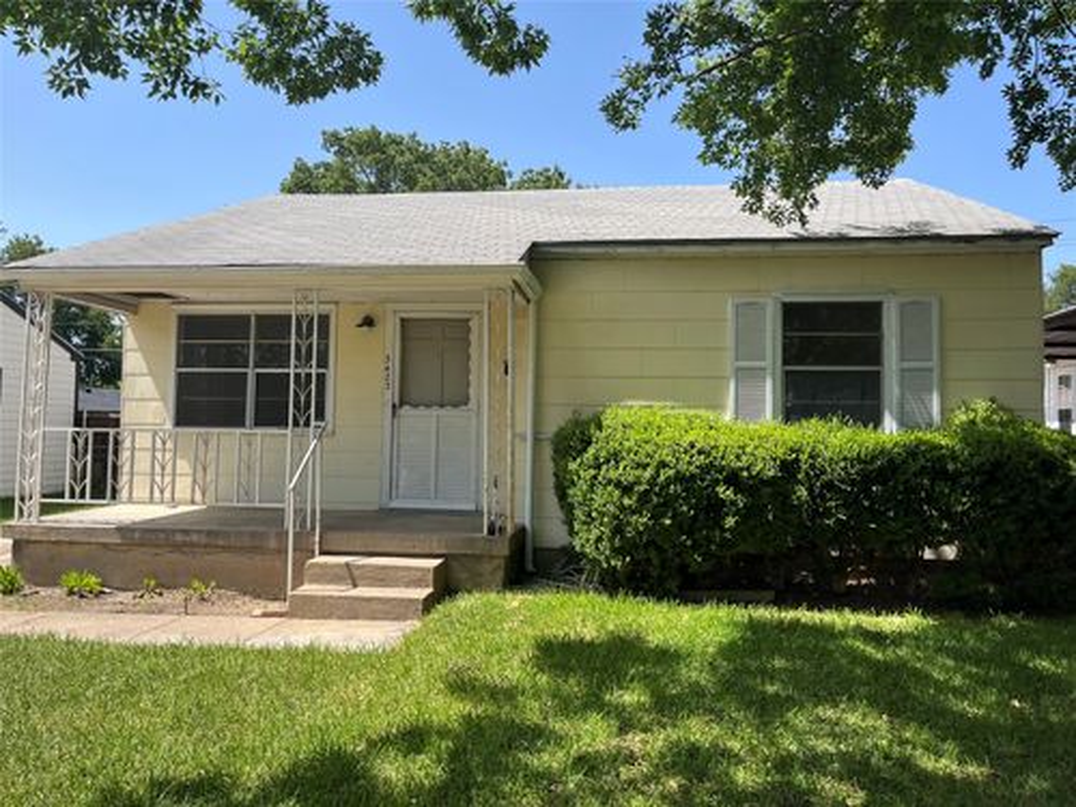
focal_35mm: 26
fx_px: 808
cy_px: 404
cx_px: 538
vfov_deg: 53.1
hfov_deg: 67.3
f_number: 1.6
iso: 50
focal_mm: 5.1
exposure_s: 1/2024
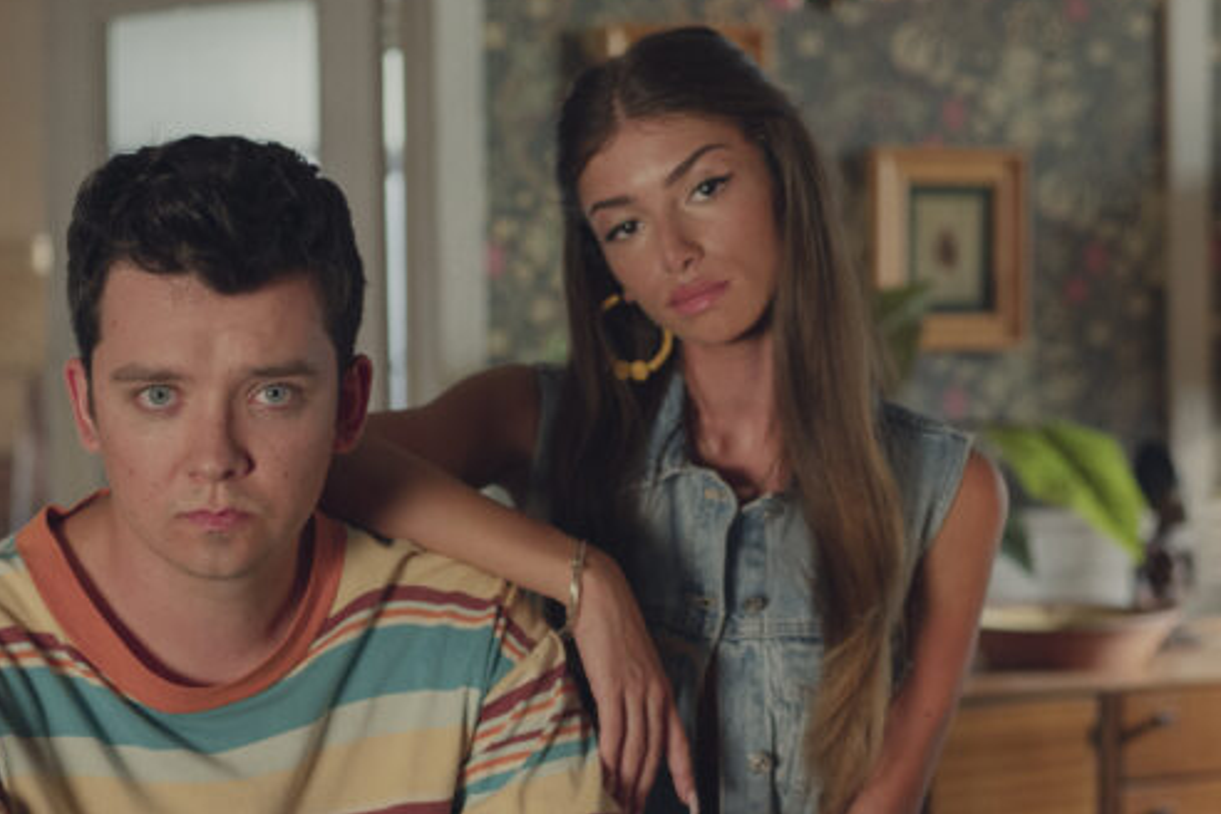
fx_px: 3086
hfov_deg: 22.4
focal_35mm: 91
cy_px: 664
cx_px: 526
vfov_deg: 14.9
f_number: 1.8
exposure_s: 1/125
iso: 500
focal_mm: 35
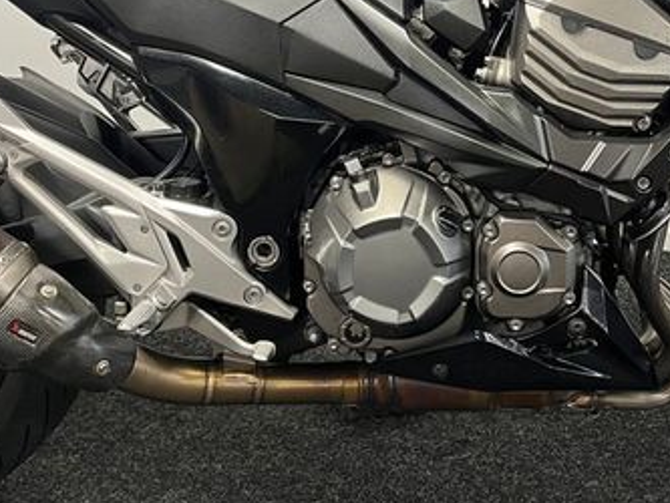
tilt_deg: -11.9
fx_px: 968
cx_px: 404
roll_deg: +1.0
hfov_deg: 38.0
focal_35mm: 50
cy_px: 54
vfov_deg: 28.1
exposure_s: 1/50
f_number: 1.6
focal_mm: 5.1
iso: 200
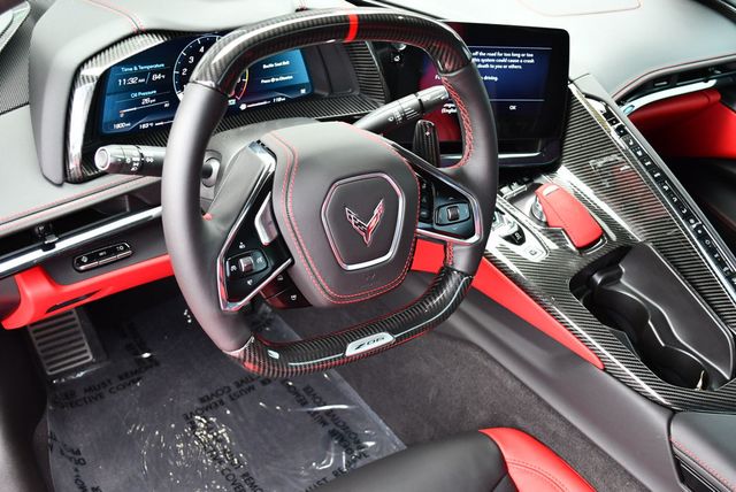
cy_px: 246
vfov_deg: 36.9
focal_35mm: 36
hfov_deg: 53.1
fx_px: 737
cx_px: 368
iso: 800
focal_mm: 18
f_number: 3.5
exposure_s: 1/250
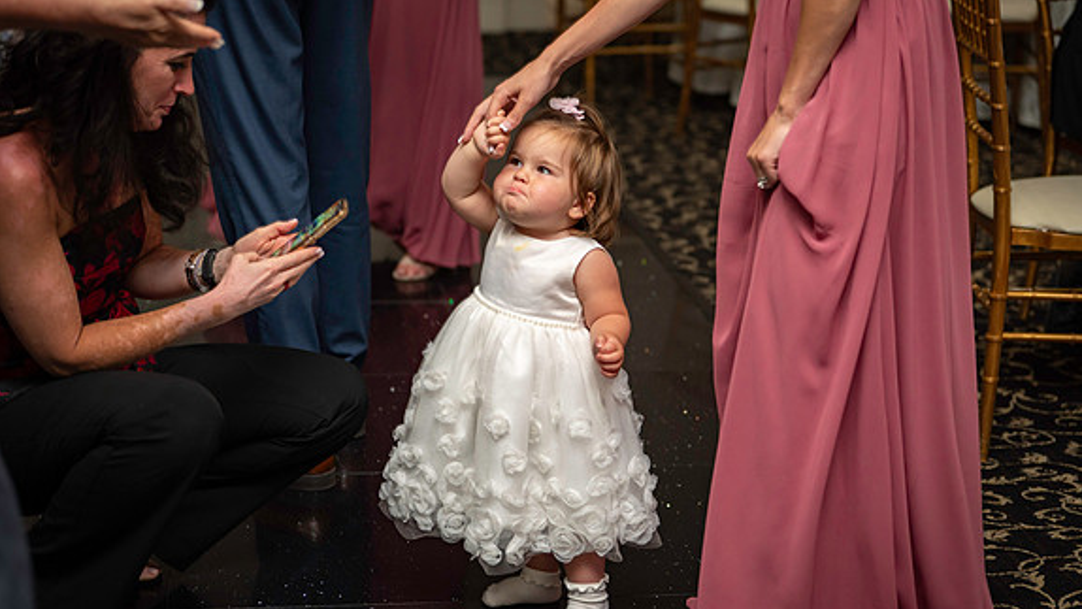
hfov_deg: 28.6
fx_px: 2123
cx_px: 545
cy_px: 285
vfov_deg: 16.3
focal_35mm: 74
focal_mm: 70
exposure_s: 1/100
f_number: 2.8
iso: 1000
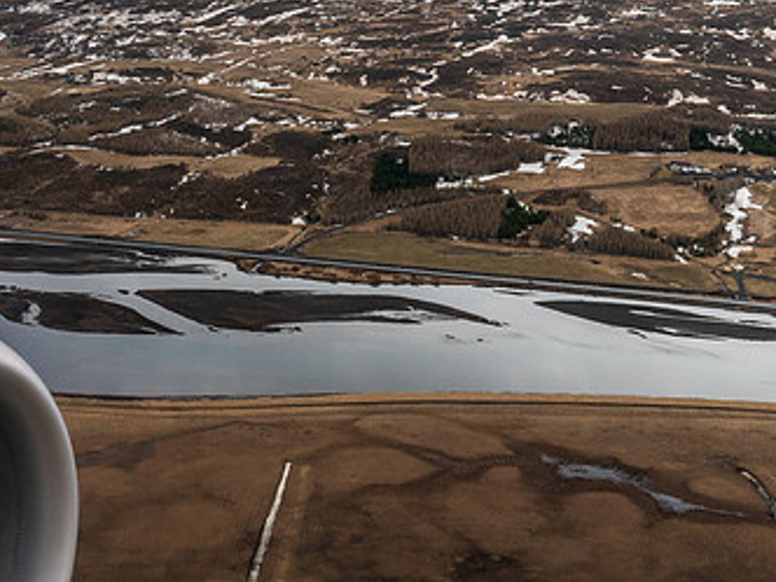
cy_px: 155
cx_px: 334
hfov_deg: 40.3
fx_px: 1054
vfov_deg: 30.4
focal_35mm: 47
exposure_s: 1/1000
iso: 1250
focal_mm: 28
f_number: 9
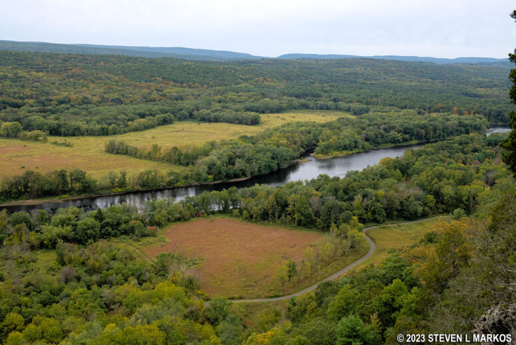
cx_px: 258
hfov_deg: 50.7
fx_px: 545
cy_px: 172
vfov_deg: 35.1
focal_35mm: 38
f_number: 11
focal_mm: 38
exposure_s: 1/160
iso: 560
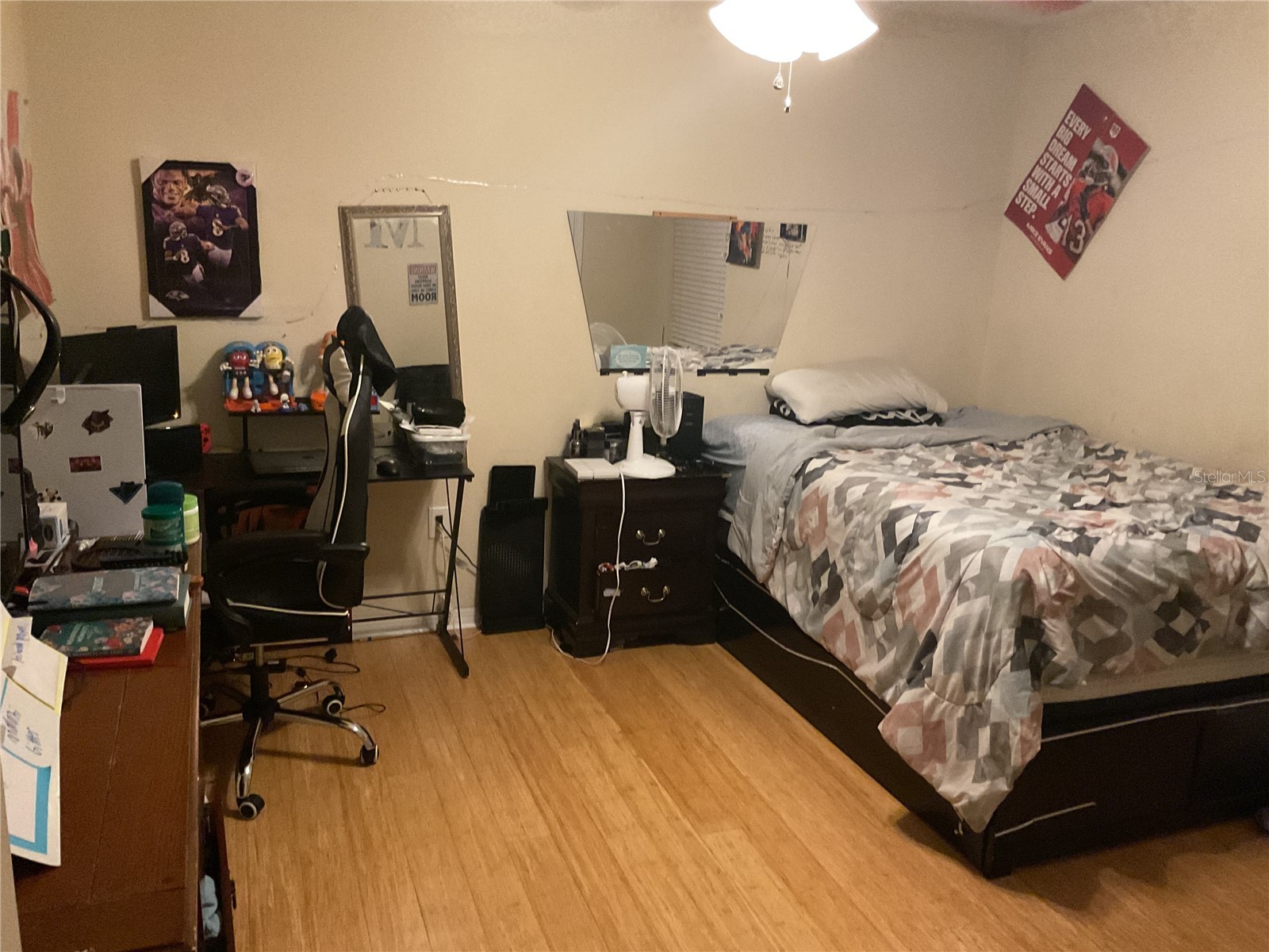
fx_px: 1063
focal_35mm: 29
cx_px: 634
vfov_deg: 48.2
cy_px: 476
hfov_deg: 61.7
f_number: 1.8
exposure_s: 1/30
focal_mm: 3
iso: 500
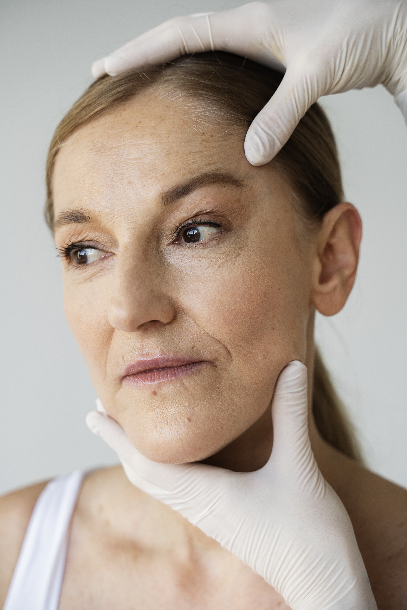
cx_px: 204
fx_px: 1136
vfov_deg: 30.1
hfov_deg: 20.3
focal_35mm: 67
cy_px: 305
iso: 400
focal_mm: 67
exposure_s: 1/200
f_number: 4.5
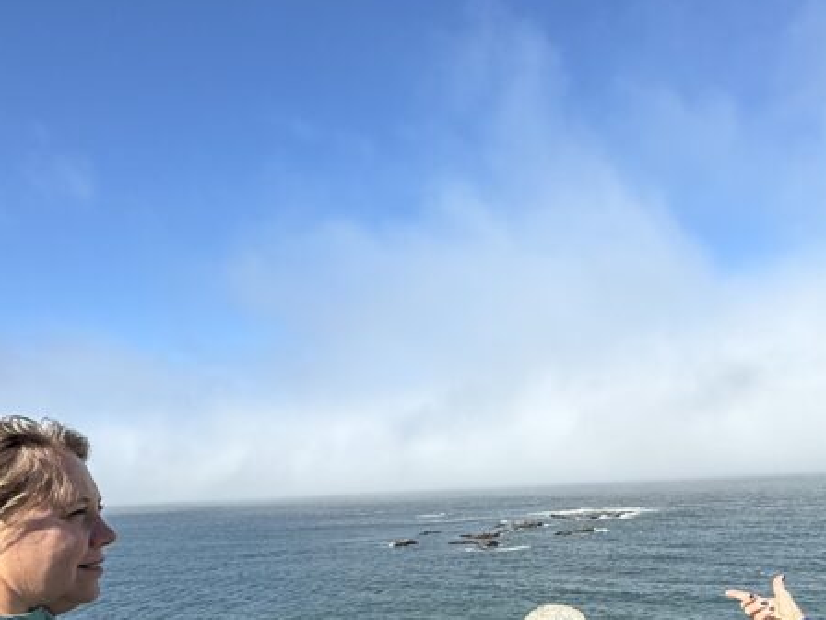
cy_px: 598
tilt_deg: -7.8
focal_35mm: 32
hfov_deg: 56.1
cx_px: 522
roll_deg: +4.0
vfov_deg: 39.7
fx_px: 764
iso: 50
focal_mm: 2.22
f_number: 2.2
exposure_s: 1/1795
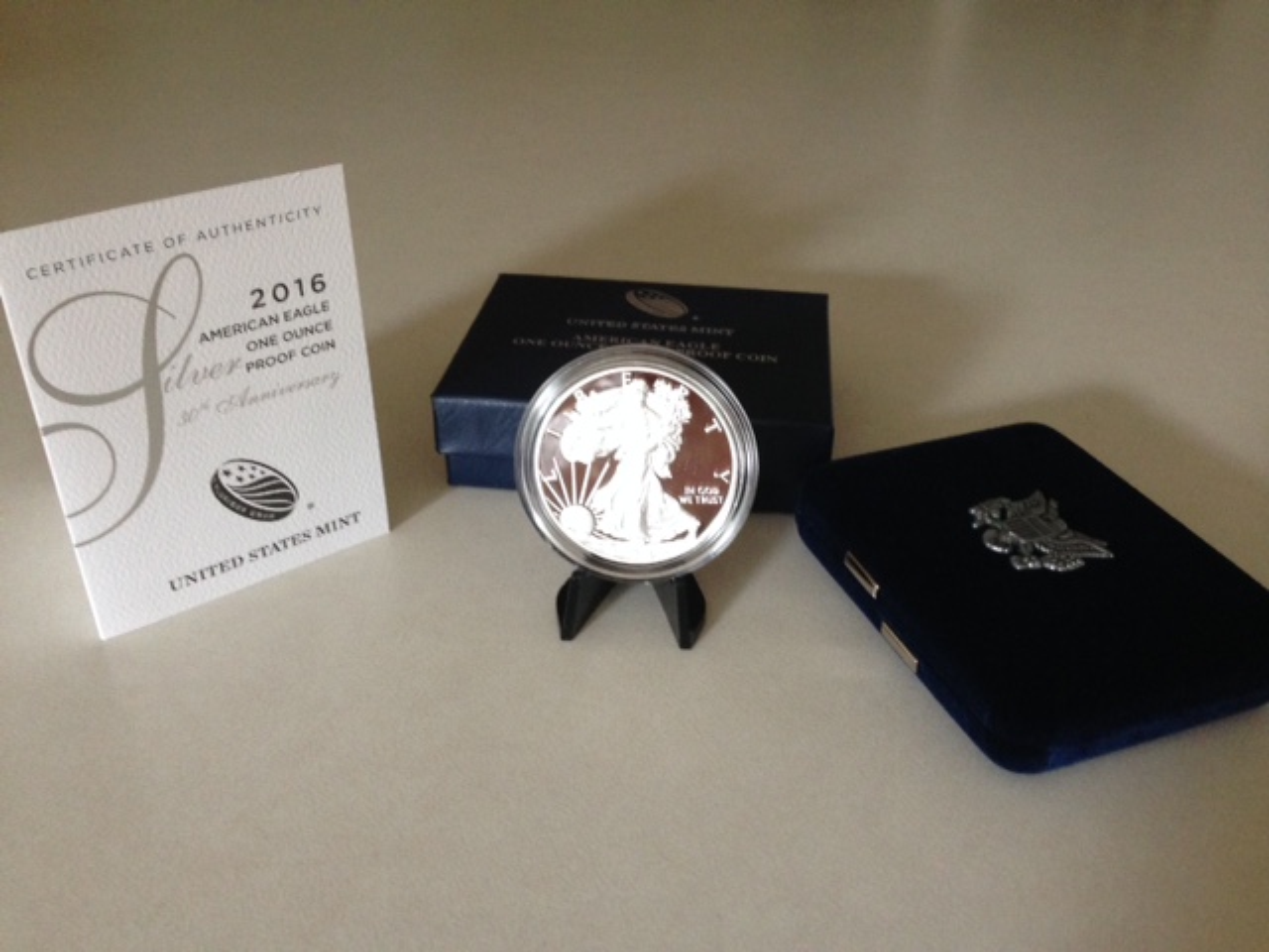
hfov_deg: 55.4
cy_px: 476
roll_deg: -1.1
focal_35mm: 33
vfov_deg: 42.9
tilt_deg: -31.7
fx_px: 1210
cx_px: 634
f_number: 2.4
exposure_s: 1/20
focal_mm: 4.12
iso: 200
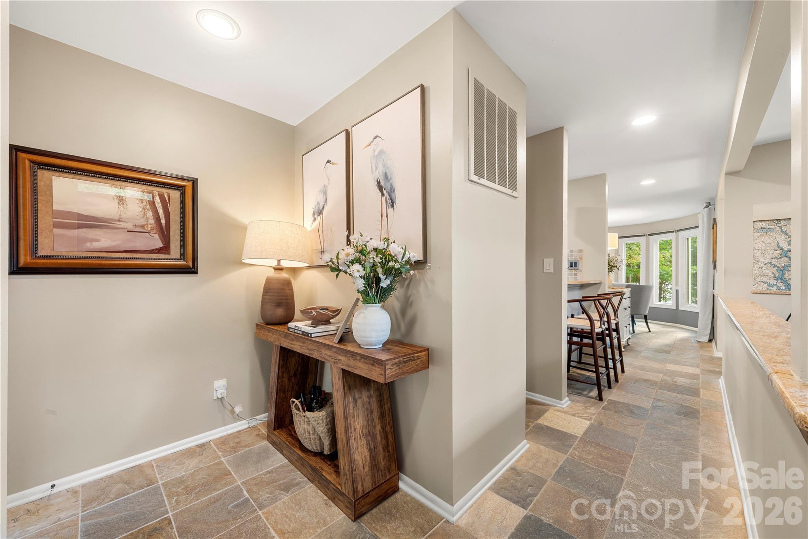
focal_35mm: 13
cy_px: 270
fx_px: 292
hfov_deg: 108.3
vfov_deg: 85.4
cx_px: 404
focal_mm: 13
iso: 200
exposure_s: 3.2
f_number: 10
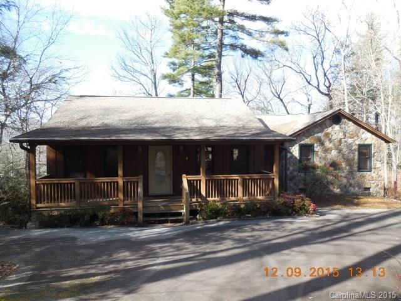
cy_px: 150
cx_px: 200
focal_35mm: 25
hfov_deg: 69.4
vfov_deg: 54.9
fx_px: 290
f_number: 3.1
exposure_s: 1/250
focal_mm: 4.5
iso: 125
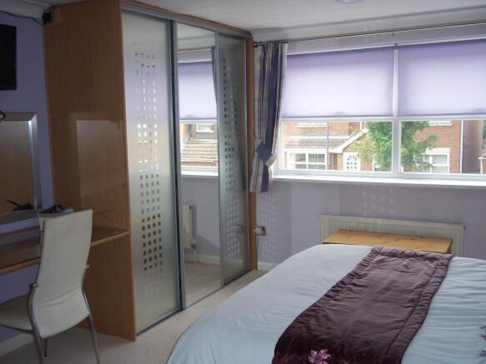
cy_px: 182
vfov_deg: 39.6
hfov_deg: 51.4
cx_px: 243
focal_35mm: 36
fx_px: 505
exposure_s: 1/125
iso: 80
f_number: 3.1
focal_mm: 6.5
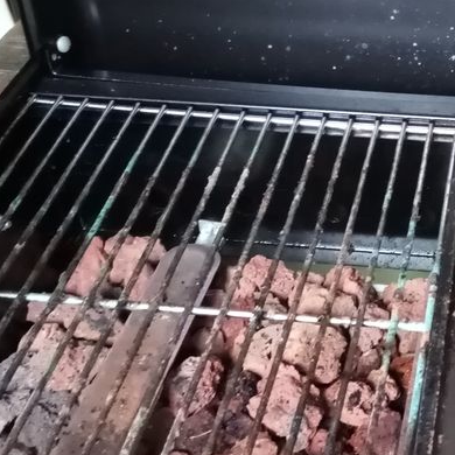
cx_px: 422
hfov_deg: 27.8
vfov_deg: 29.0
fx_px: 877
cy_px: 286
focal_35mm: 59
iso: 1098
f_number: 1.8
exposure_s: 1/20
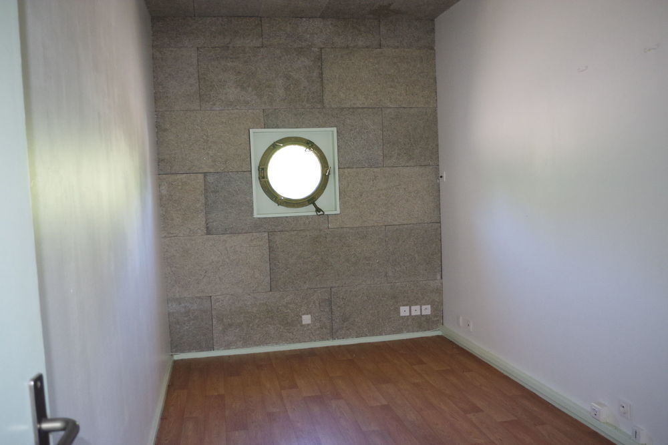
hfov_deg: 60.3
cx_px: 334
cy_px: 222
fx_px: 575
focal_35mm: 31
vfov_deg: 42.3
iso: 1600
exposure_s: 1/50
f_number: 4
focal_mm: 21
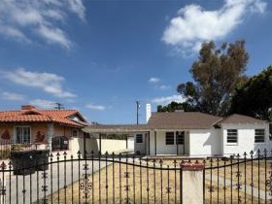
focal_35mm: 20
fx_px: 157
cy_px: 141
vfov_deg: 63.8
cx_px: 161
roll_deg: +1.2
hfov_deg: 80.9
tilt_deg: +0.2
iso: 20
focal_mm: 2.22
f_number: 2.2
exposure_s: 1/1211
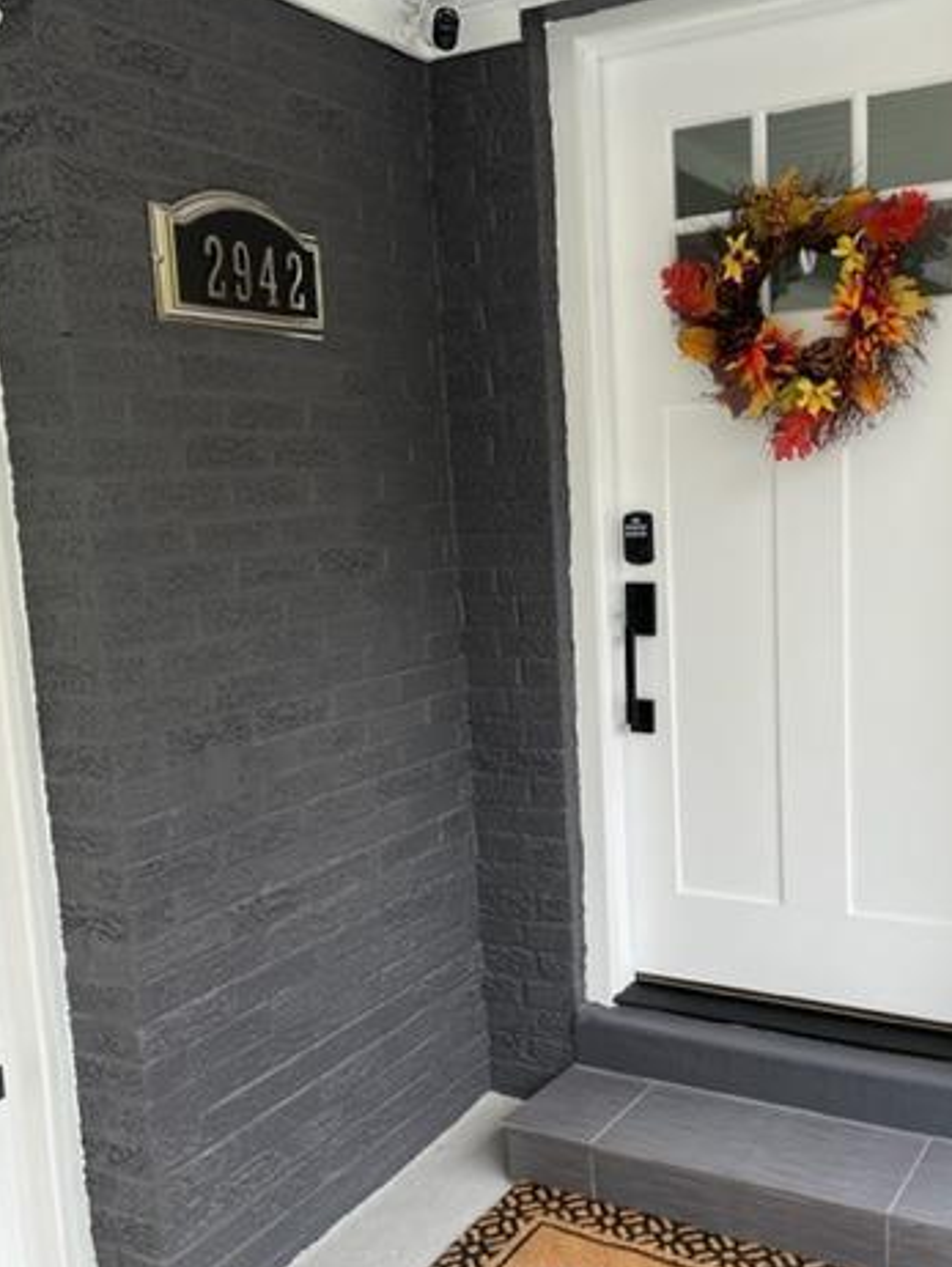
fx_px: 1319
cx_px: 626
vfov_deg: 51.3
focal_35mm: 36
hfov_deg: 39.3
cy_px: 680
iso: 40
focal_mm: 5.7
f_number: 1.5
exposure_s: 1/230
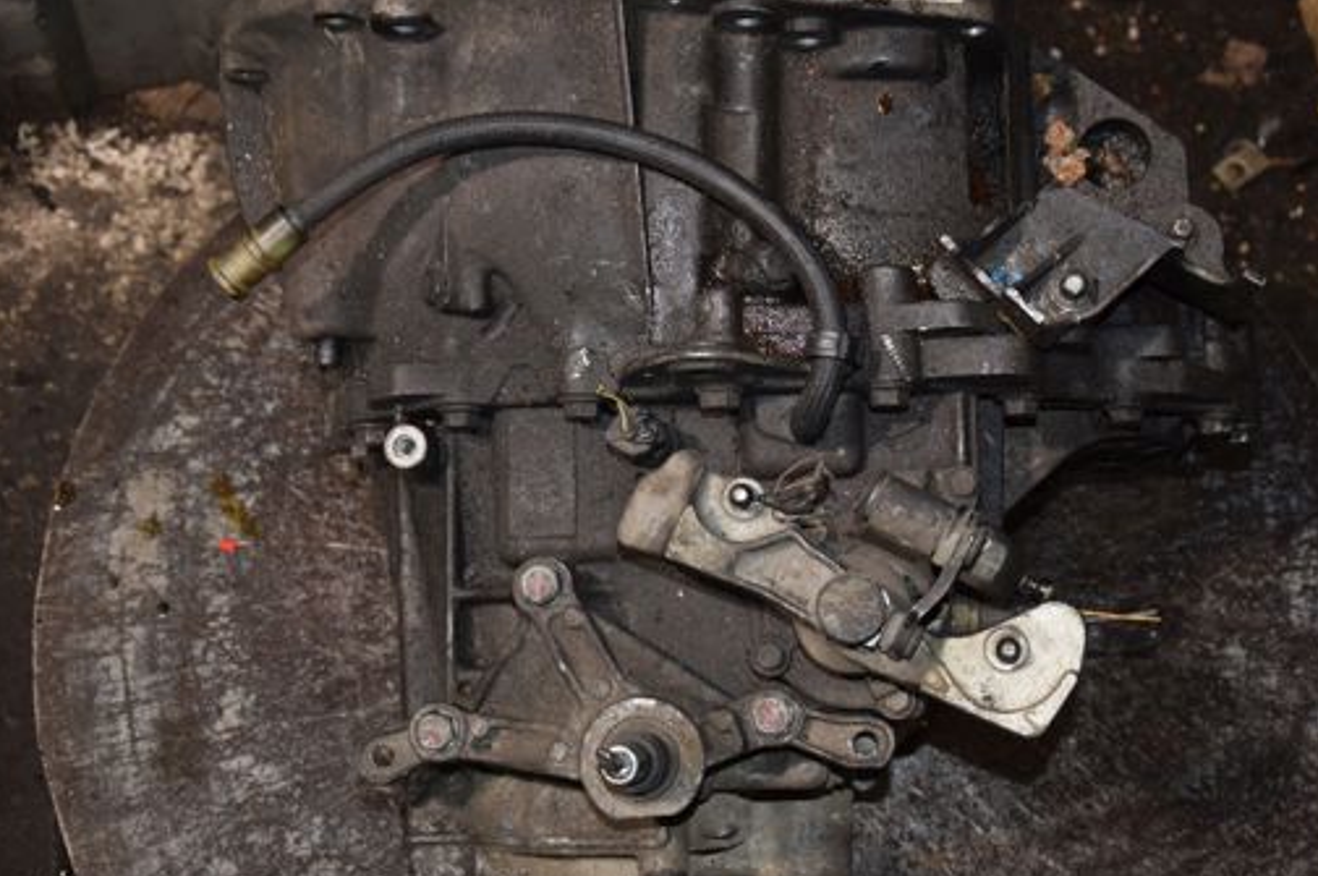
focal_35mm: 61
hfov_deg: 32.9
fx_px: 2231
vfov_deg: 22.2
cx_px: 680
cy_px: 421
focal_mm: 32
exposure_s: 1/60
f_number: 5
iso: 800
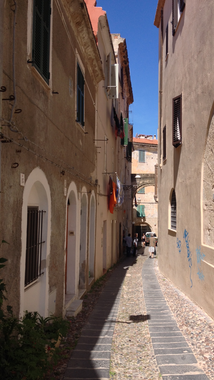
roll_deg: +0.9
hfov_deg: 30.3
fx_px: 393
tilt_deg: +0.3
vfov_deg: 51.6
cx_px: 139
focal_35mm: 39
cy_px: 192
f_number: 2.4
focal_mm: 4.28
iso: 50
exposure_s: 1/1200
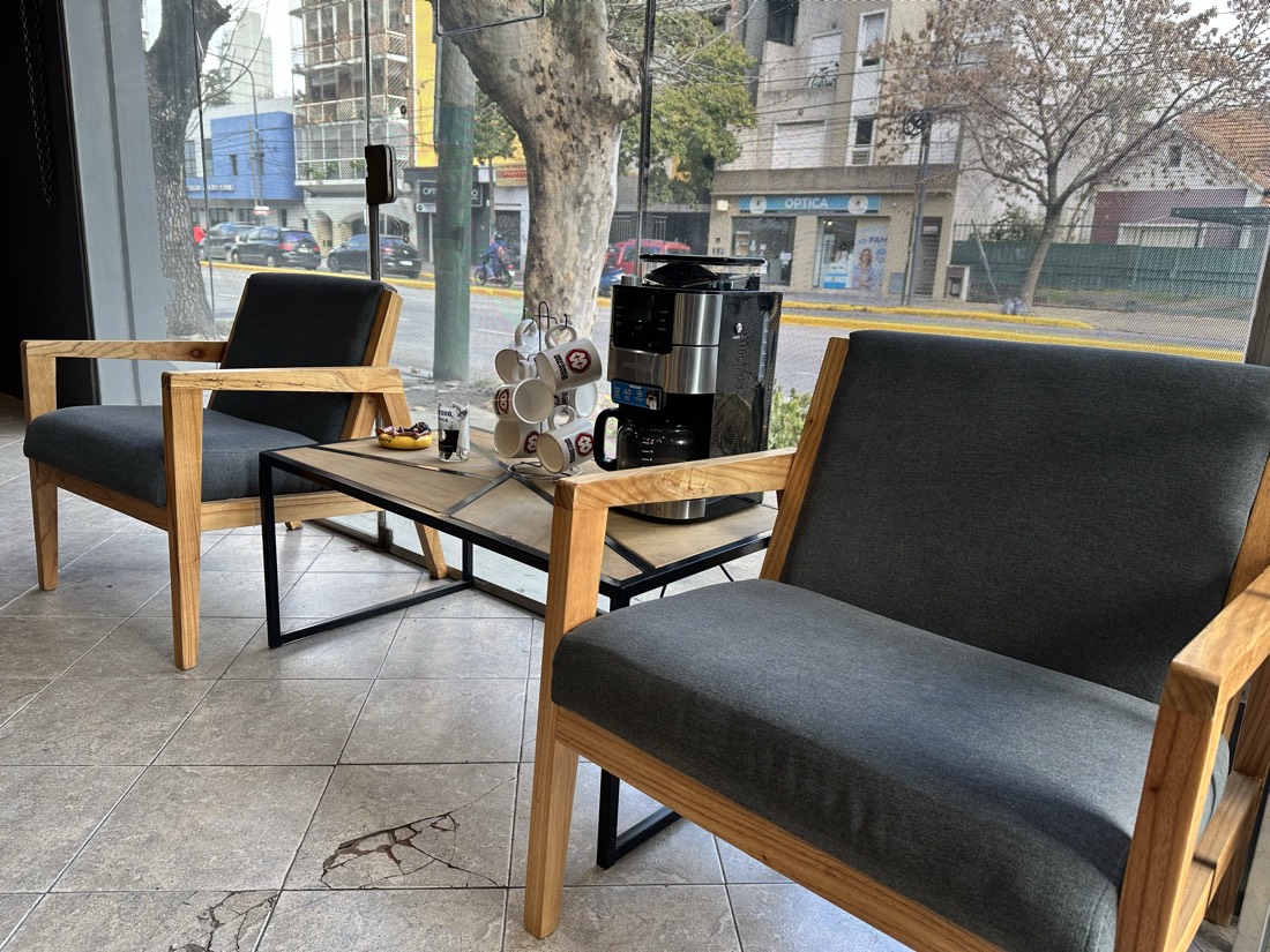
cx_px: 635
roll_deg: -2.7
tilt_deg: -14.2
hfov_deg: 71.6
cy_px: 476
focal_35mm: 24
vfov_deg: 56.8
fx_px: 881
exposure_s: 1/120
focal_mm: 6.86
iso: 100
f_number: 1.78
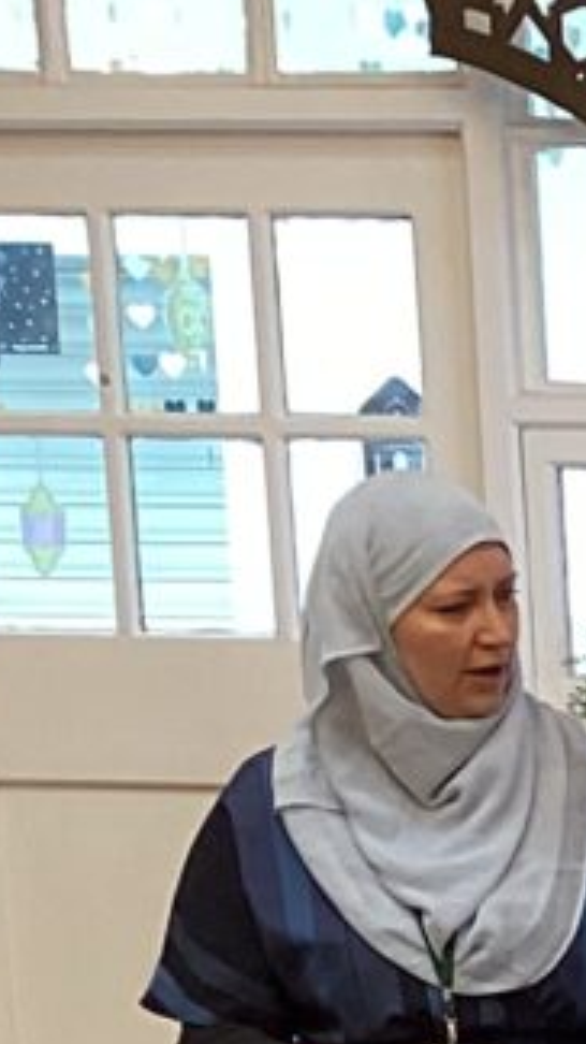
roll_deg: -0.6
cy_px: 1748
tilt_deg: -14.9
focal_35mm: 169
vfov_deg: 11.9
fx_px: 4673
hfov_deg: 6.5
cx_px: 1845
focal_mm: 3.3
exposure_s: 1/50
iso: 80
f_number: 2.4
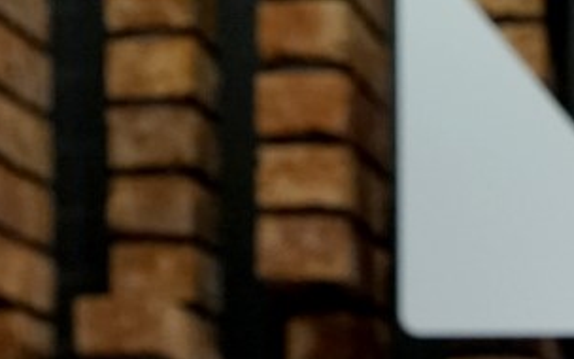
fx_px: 2362
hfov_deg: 13.2
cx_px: 831
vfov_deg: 7.9
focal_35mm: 151
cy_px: 943
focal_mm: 30
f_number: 4
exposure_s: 1/160
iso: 2500
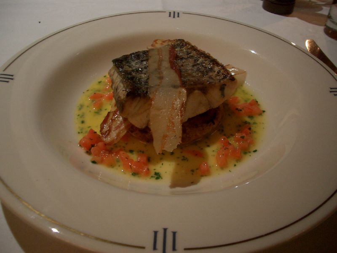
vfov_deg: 40.7
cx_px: 168
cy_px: 126
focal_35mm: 35
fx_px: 341
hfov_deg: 52.6
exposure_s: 1/8
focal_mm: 5.8
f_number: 2.6
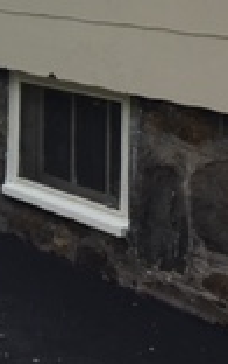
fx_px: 1248
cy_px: 37
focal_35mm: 126
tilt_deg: -4.2
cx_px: -268
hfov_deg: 9.6
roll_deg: -0.5
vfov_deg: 16.3
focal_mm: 4.15
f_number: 2.2
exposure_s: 1/884
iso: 25
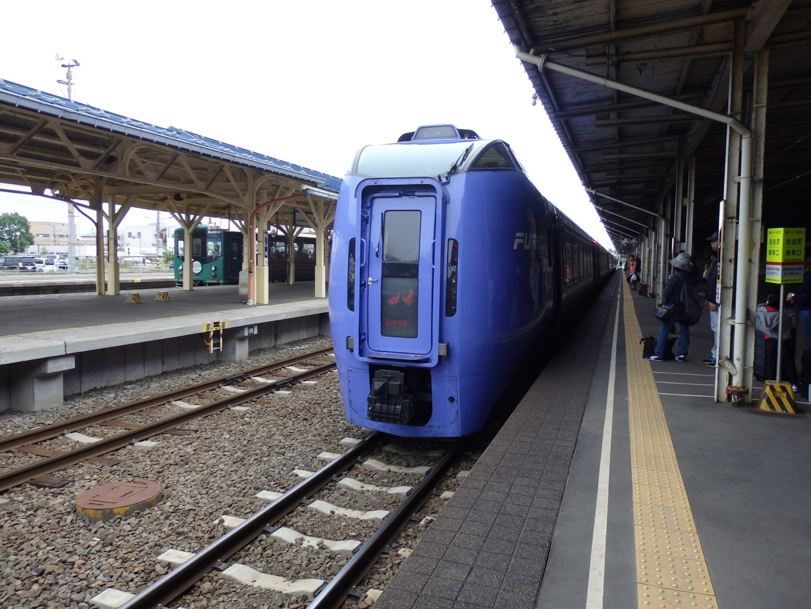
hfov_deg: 69.4
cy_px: 304
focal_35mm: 25
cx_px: 406
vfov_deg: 54.9
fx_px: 586
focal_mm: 4.5
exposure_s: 1/400
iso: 100
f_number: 3
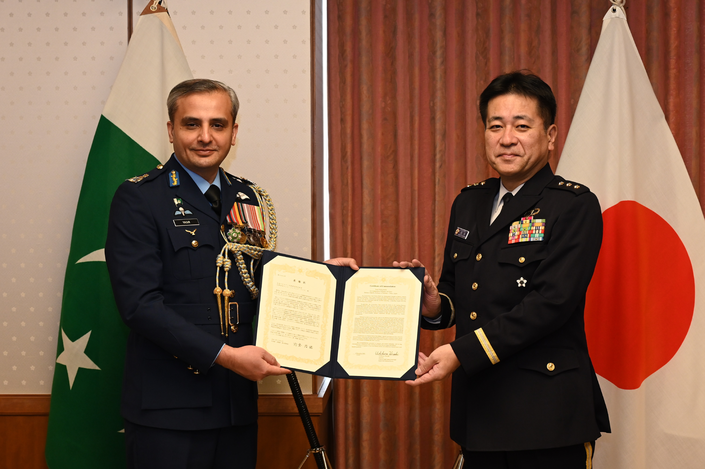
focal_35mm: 63
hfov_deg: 31.9
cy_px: 234
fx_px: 1233
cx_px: 352
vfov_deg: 21.5
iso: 2000
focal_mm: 63
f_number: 5
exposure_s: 1/200
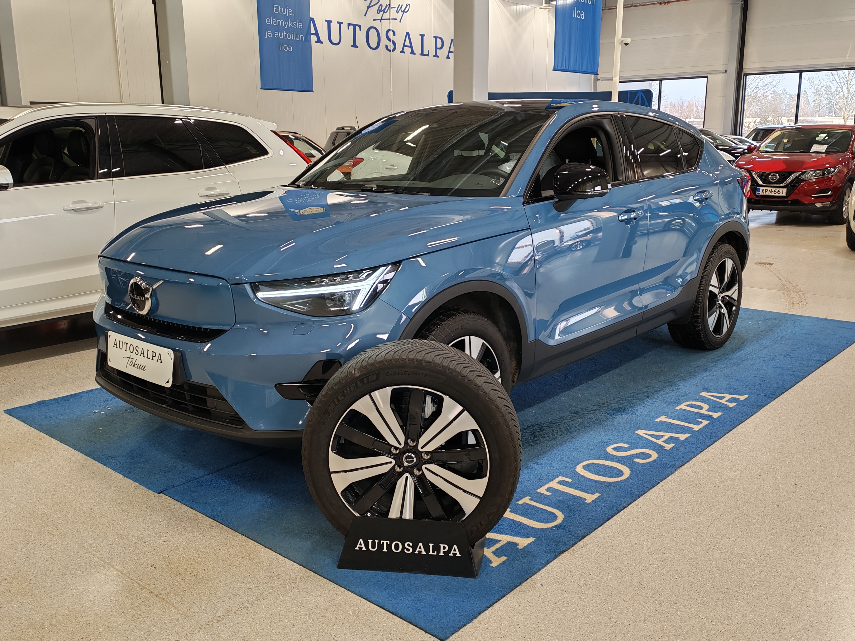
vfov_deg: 42.9
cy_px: 320
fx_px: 815
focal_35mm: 33
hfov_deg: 55.4
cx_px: 428
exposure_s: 1/100
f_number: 1.9
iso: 160
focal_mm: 6.12
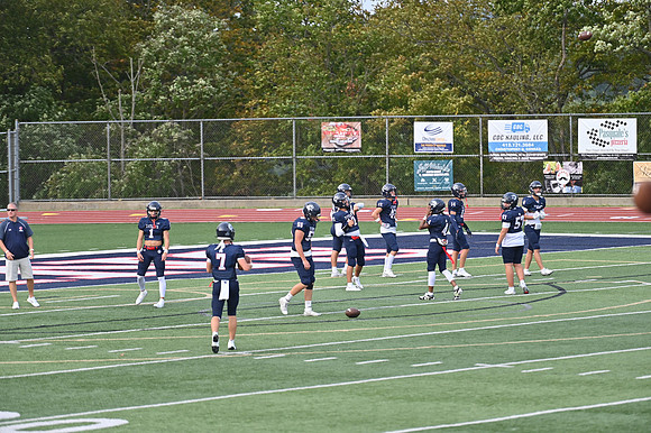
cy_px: 216
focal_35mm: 200
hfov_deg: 10.3
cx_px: 326
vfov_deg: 6.9
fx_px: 3614
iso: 400
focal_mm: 200
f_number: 3.5
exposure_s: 1/2000
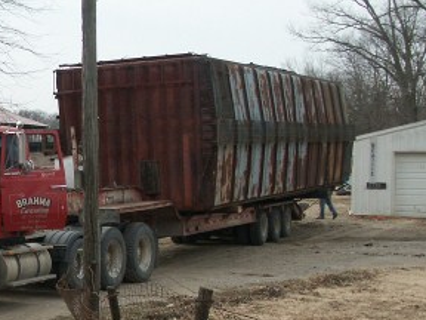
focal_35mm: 71
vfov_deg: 20.7
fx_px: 874
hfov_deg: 25.5
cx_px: -34
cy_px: 184
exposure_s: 1/1000
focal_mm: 8.43
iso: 100
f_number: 2.8
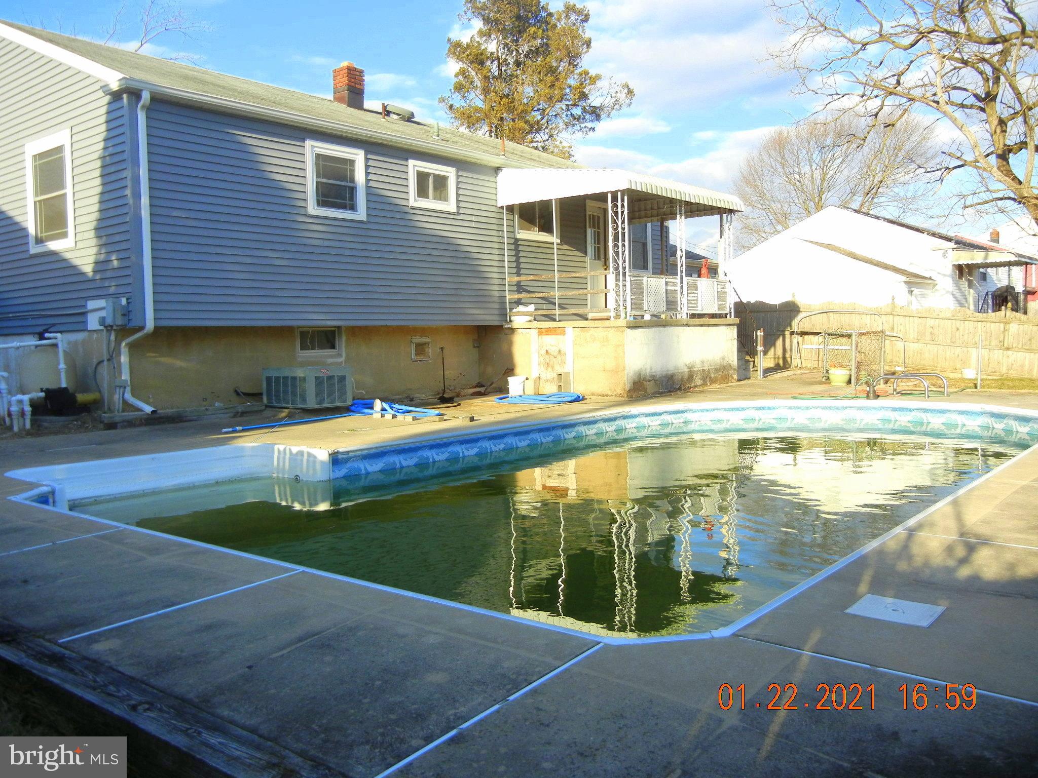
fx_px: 900
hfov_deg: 60.0
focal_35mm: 30
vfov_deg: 46.8
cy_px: 389
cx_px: 519
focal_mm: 5.4
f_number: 3.5
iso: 160
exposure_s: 1/765
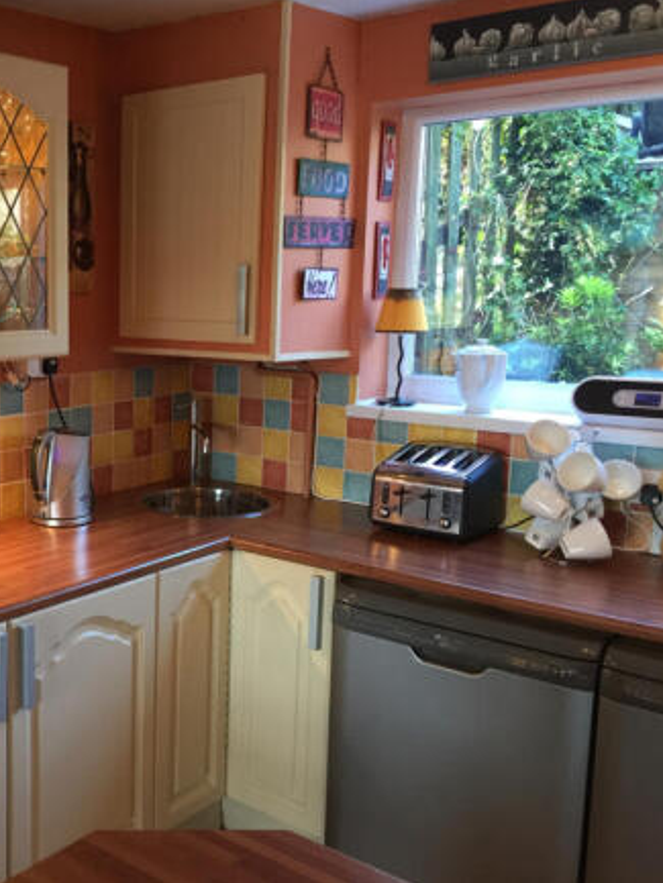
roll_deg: -0.7
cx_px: 72
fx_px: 995
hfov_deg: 34.8
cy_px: 442
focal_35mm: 39
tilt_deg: -9.1
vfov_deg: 47.9
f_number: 2.2
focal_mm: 4.15
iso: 100
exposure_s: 1/30
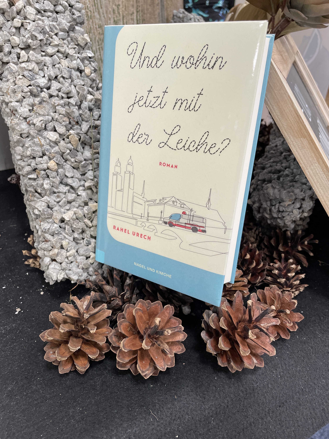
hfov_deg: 53.1
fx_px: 329
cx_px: 164
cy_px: 220
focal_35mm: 26
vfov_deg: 67.3
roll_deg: +0.8
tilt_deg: -29.6
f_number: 1.6
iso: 125
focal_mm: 4.2
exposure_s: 1/106
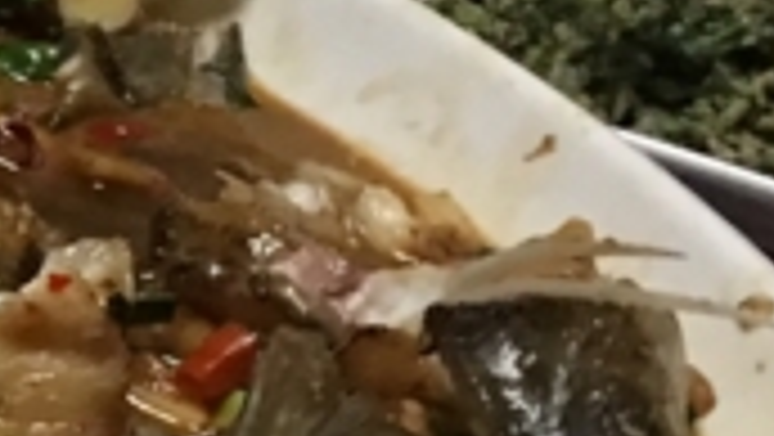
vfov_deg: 6.5
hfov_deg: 9.9
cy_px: 238
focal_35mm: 188
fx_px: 3861
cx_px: -1166
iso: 100
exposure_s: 1/10
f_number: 2.2
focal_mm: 4.15
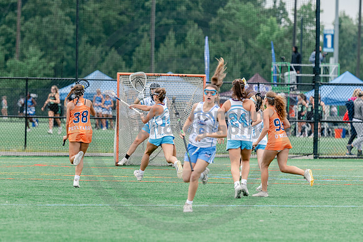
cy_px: 149
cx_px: 89
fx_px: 4190
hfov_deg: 5.0
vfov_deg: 3.3
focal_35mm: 416
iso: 250
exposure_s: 1/640
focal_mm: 200
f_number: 3.2
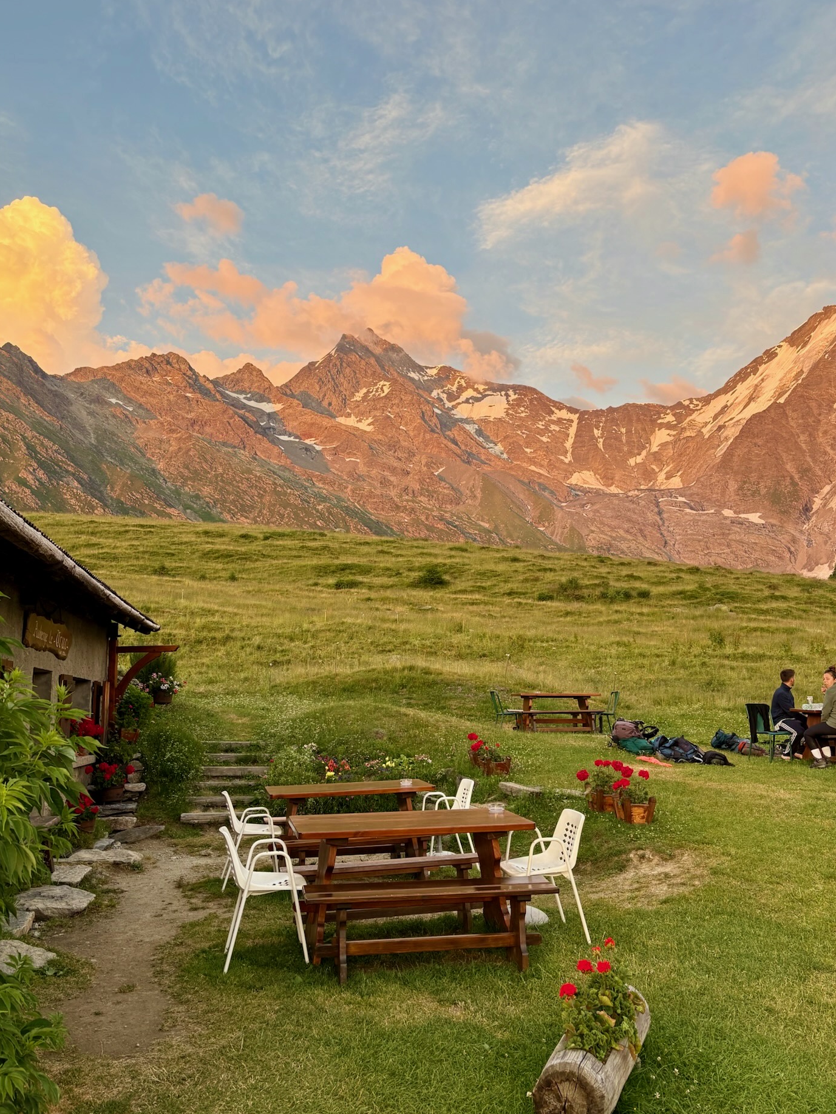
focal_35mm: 29
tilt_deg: +10.9
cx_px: 432
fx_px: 934
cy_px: 539
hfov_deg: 48.2
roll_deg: +1.0
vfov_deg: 61.6
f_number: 1.6
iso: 40
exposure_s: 1/175
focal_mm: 5.96
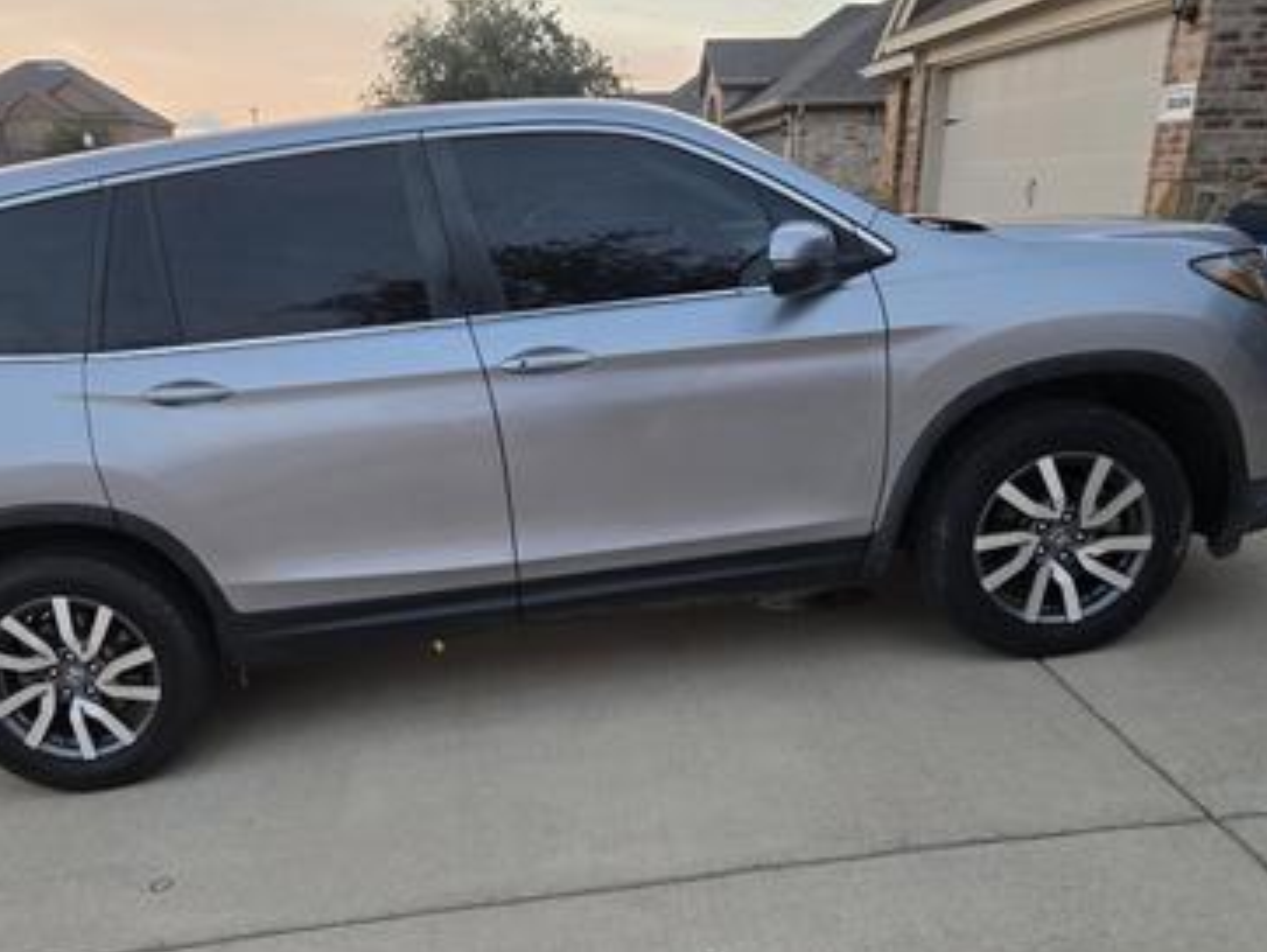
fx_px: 1172
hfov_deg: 56.6
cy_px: 595
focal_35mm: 32
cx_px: 542
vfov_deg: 43.9
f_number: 1.8
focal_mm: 5.4
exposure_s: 1/120
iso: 200
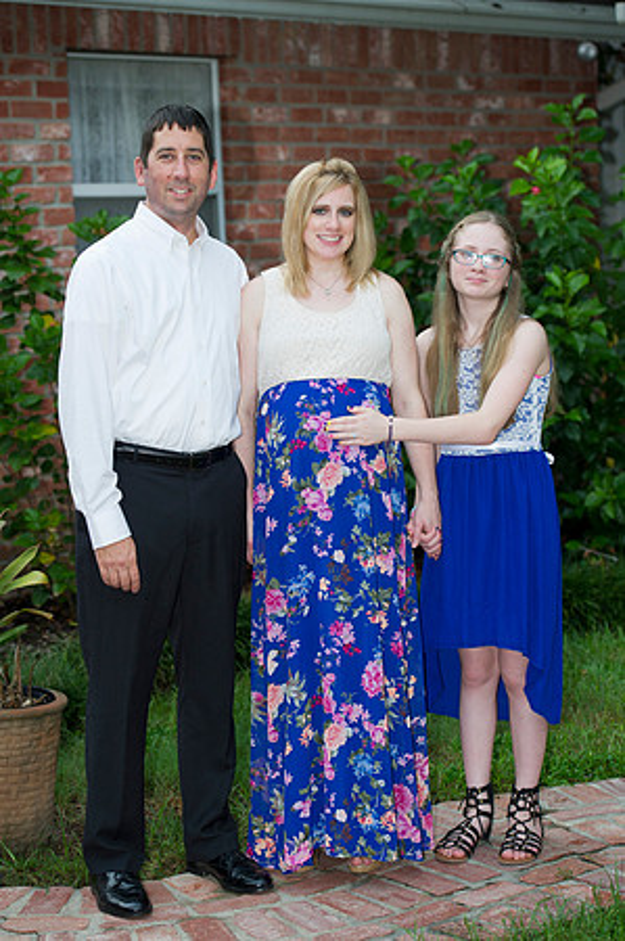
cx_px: 312
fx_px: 2140
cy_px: 470
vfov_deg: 24.8
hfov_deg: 16.6
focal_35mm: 82
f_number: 3.5
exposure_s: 1/320
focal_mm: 82
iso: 640
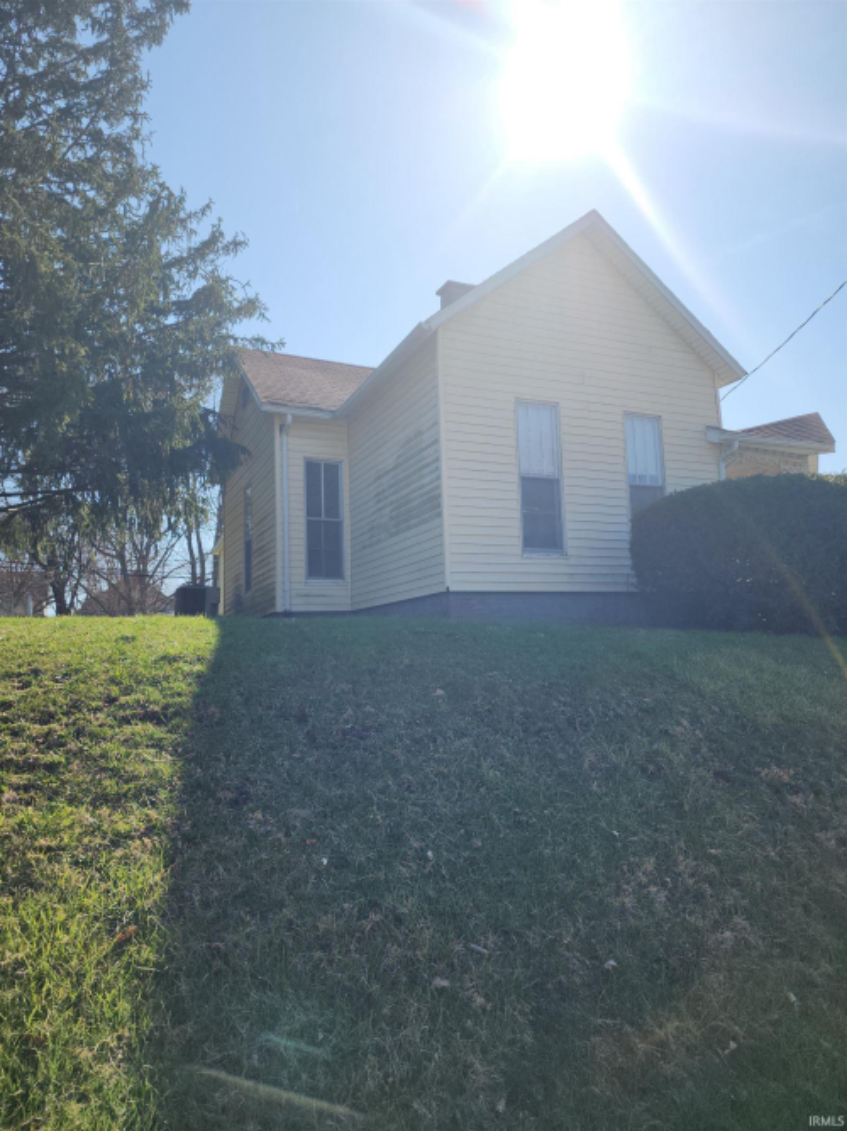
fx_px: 751
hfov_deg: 58.9
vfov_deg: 73.9
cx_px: 424
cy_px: 566
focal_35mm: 23
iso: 12
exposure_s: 1/1186
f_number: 1.8
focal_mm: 6.4
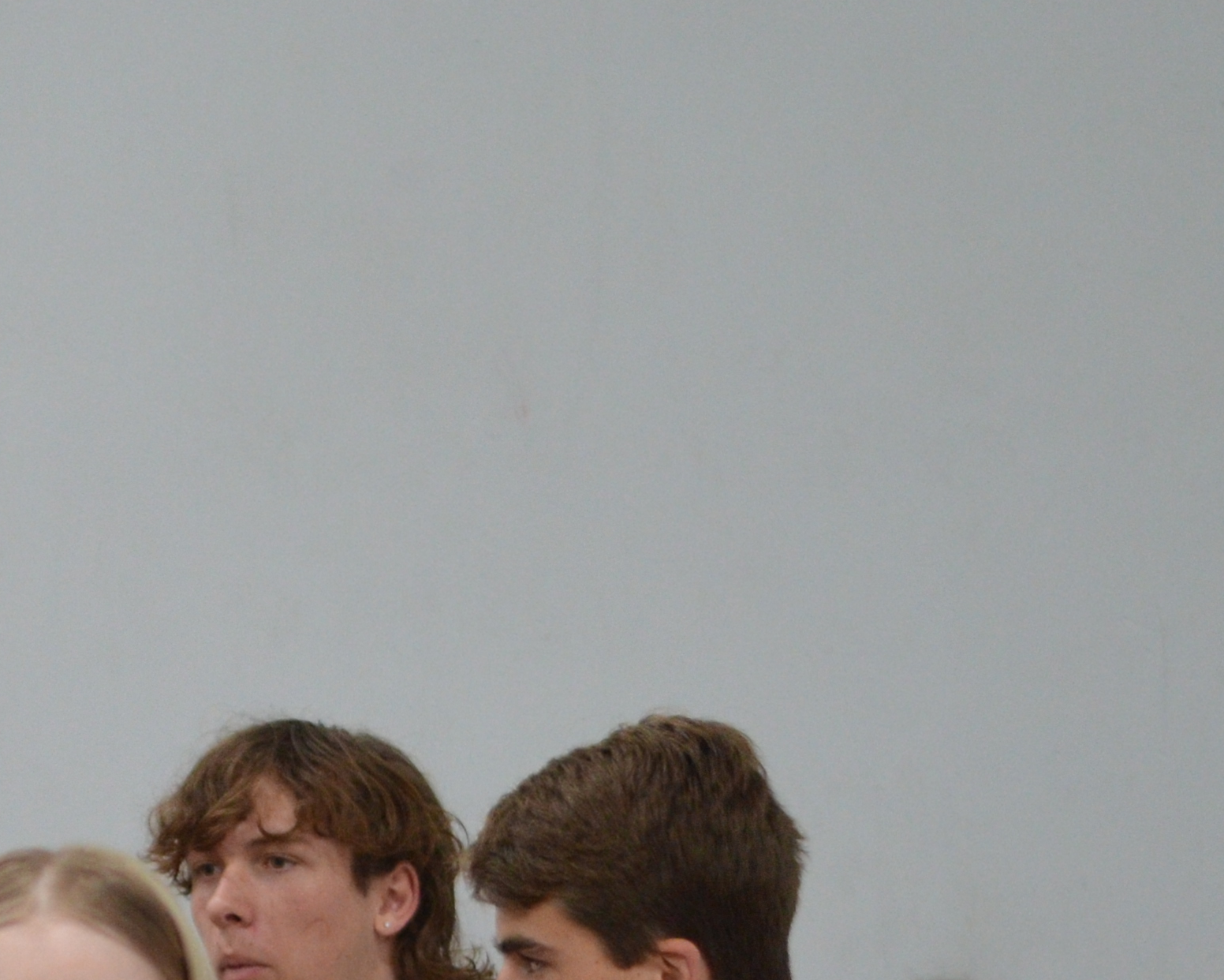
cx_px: -466
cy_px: 1272
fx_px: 8079
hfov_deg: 8.5
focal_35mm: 223
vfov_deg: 6.9
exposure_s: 1/500
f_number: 2
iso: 1250
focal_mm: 50
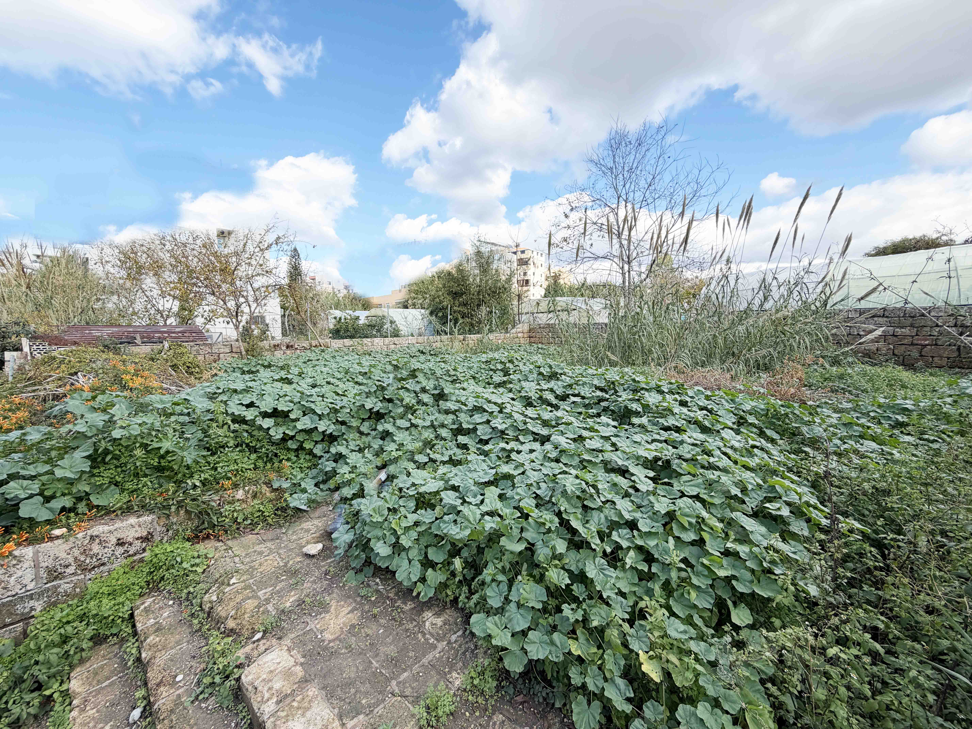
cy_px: 364
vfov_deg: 85.7
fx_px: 393
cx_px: 486
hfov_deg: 102.1
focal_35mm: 14
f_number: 2.2
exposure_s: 1/770
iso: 40
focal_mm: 2.22
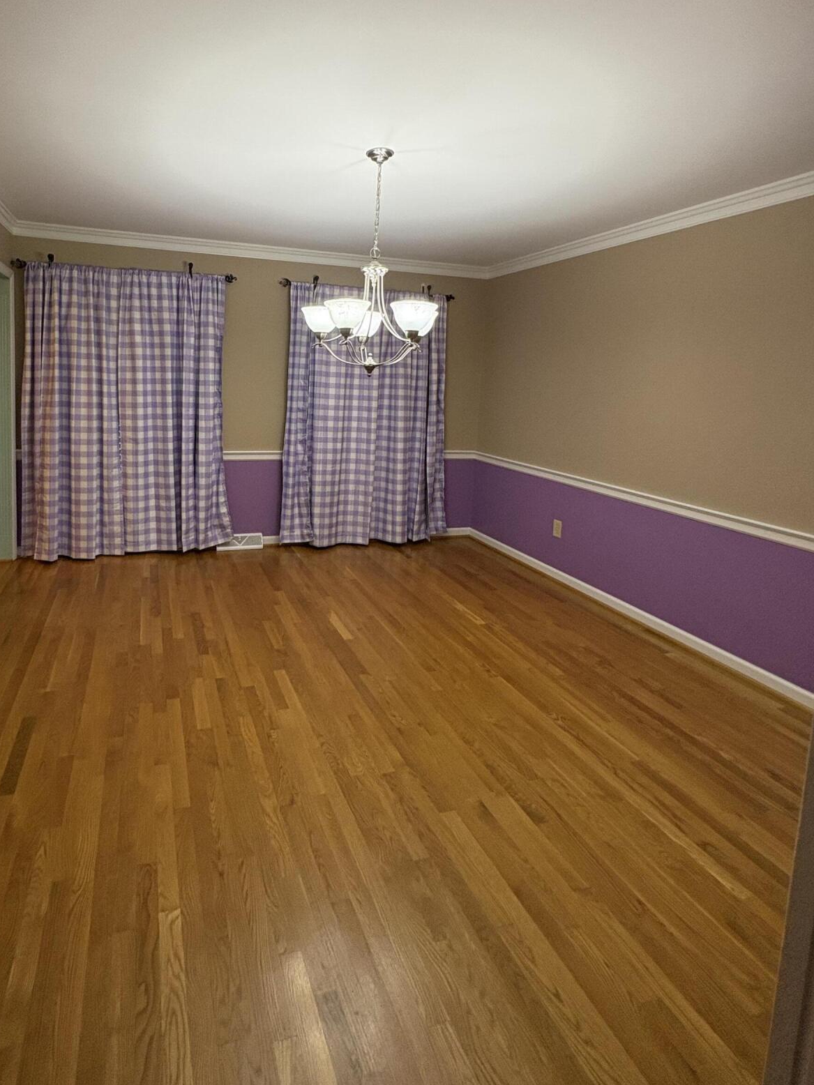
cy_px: 427
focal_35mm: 18
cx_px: 294
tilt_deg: -3.4
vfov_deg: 86.5
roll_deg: -1.5
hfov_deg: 70.2
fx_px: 564
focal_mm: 2.22
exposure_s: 1/120
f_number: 2.2
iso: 320
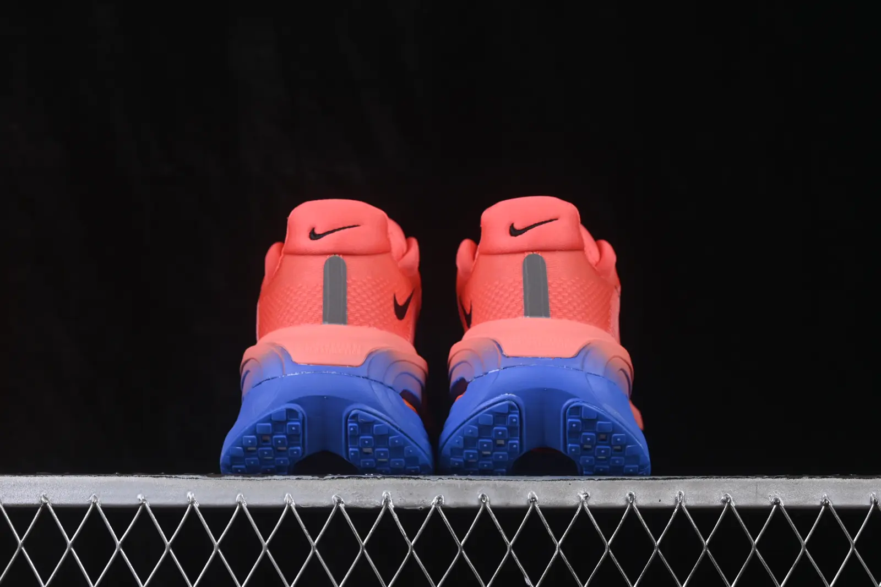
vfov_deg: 18.2
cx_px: 440
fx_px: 1835
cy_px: 294
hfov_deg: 27.0
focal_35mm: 75
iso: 160
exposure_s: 1/80
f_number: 8
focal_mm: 50
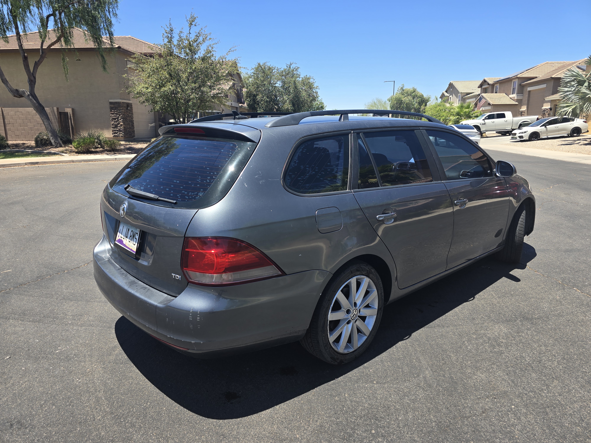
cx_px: 296
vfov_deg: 58.9
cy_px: 222
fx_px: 393
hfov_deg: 73.9
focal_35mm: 23
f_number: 1.7
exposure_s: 1/423
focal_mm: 6.3
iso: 12
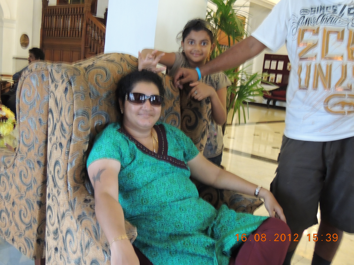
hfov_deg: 46.8
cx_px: 177
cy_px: 132
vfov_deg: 36.0
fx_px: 409
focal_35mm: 40
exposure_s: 1/13
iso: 720
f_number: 3.3
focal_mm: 7.1
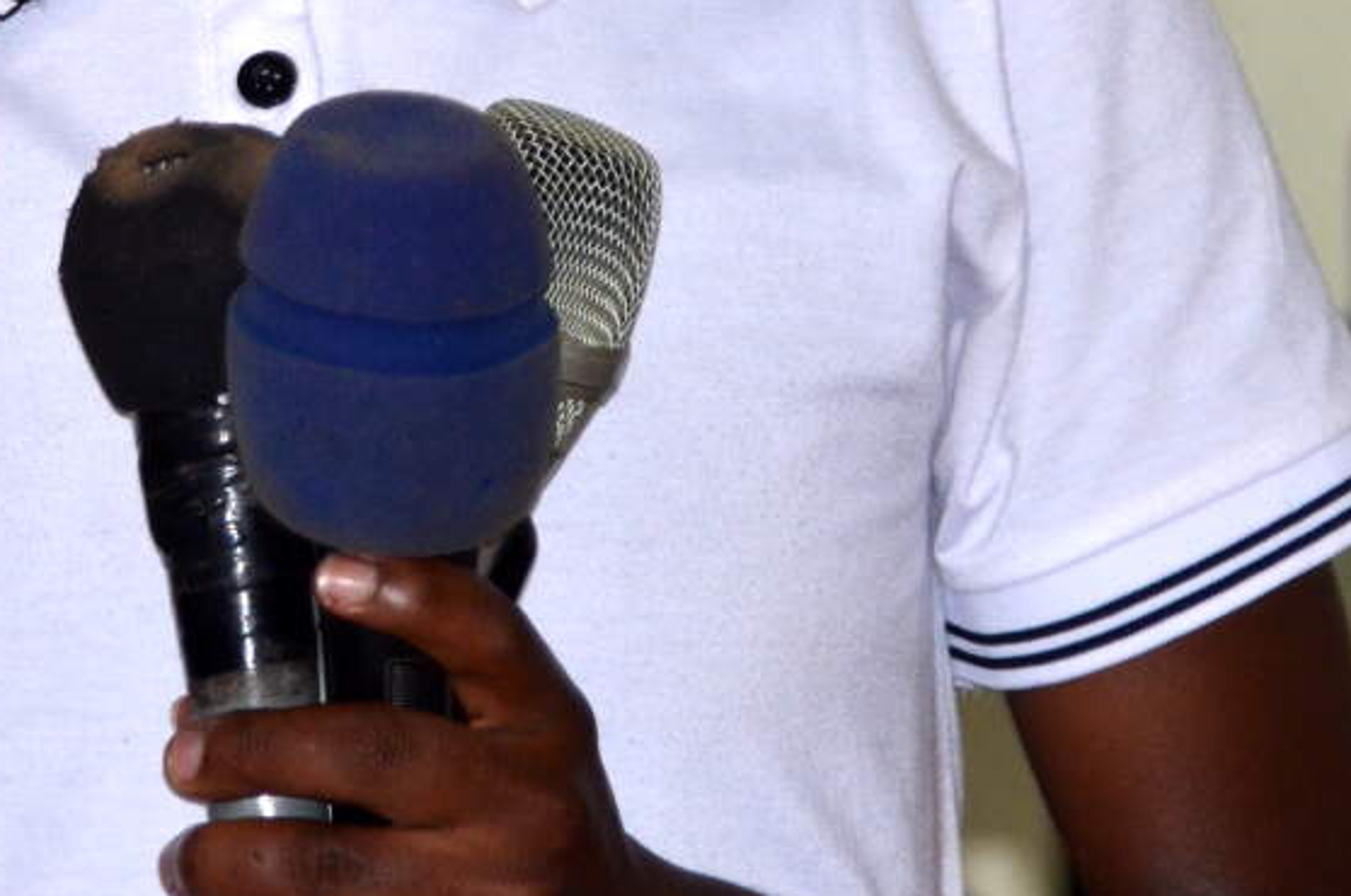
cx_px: 237
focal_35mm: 709
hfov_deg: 2.9
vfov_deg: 1.9
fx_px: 26577
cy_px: -271
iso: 500
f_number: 5.6
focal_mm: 165
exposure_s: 1/60
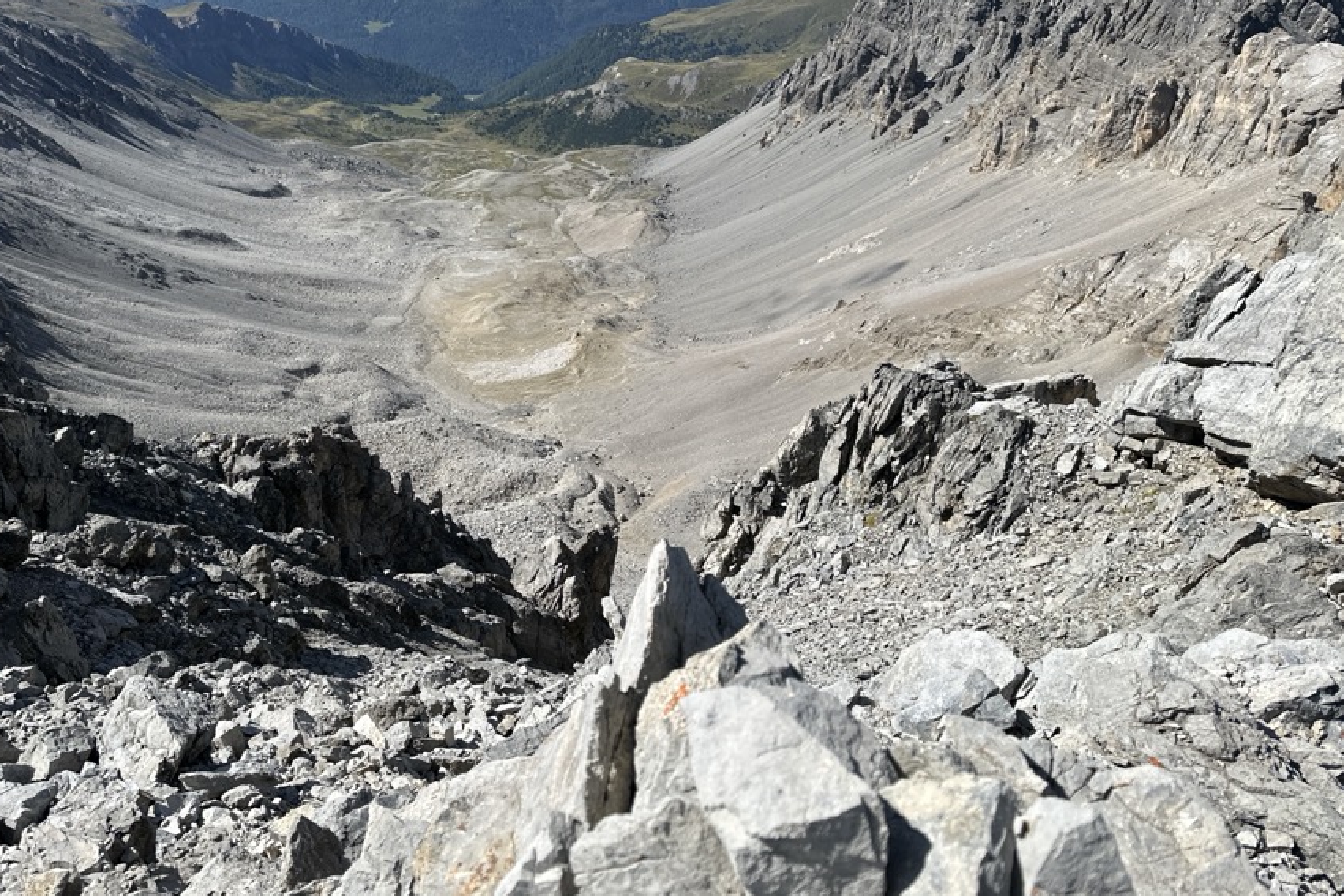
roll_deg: +0.3
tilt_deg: -24.1
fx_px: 1120
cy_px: 319
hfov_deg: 61.6
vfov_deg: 43.2
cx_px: 558
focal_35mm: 30
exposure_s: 1/5525
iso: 80
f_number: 1.78
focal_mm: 6.86
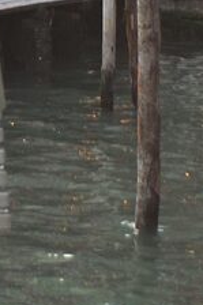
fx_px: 2719
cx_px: -35
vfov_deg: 6.1
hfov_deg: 4.3
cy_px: -449
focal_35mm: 321
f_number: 6.3
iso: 200
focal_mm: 40
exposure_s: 1/250
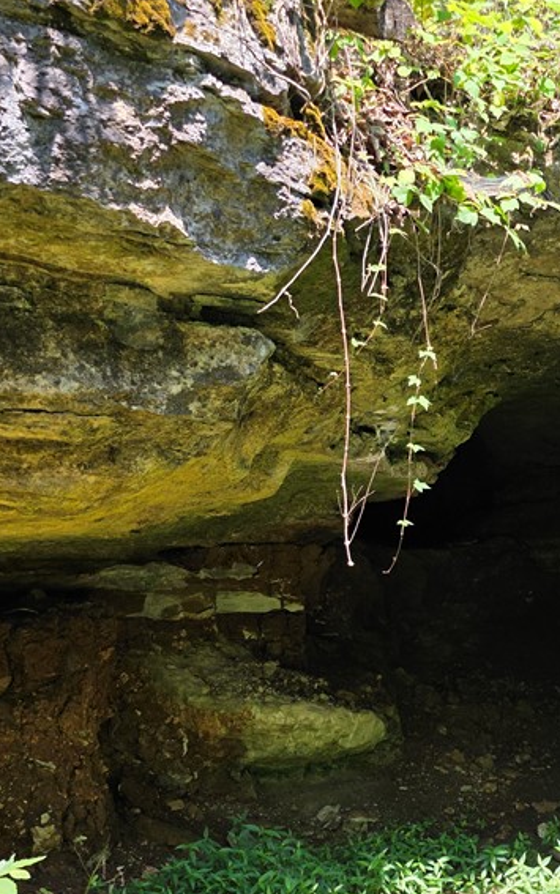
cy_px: 516
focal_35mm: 44
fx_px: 1073
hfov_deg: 27.8
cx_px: 543
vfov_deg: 45.1
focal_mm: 6.3
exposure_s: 1/359
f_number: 1.7
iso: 50
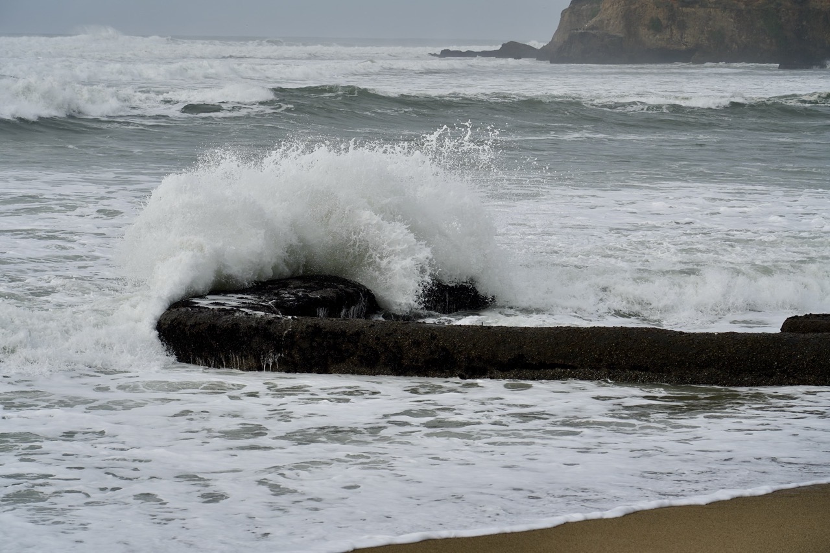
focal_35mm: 105
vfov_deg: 13.0
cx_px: 415
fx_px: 2420
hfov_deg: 19.5
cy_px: 276
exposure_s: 1/750
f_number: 5.6
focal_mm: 105
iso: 100
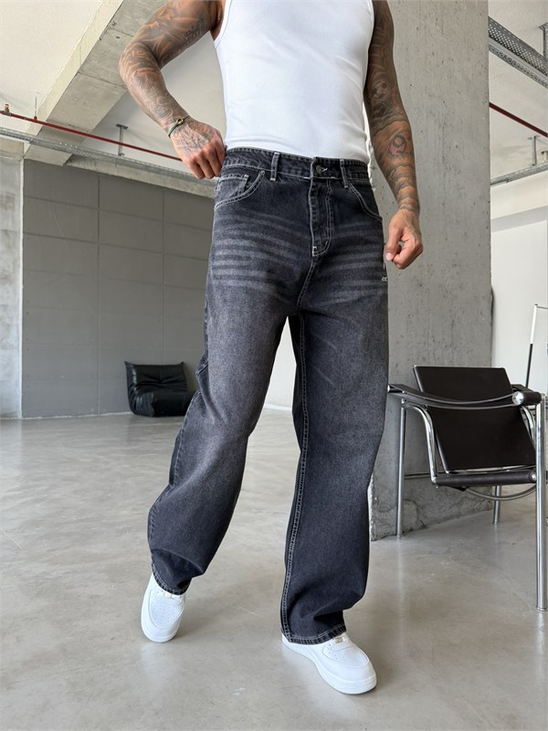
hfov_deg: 56.8
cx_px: 274
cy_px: 366
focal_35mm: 24
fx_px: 507
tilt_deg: +1.1
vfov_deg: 71.6
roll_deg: +0.5
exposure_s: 1/121
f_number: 1.78
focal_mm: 6.76
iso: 200
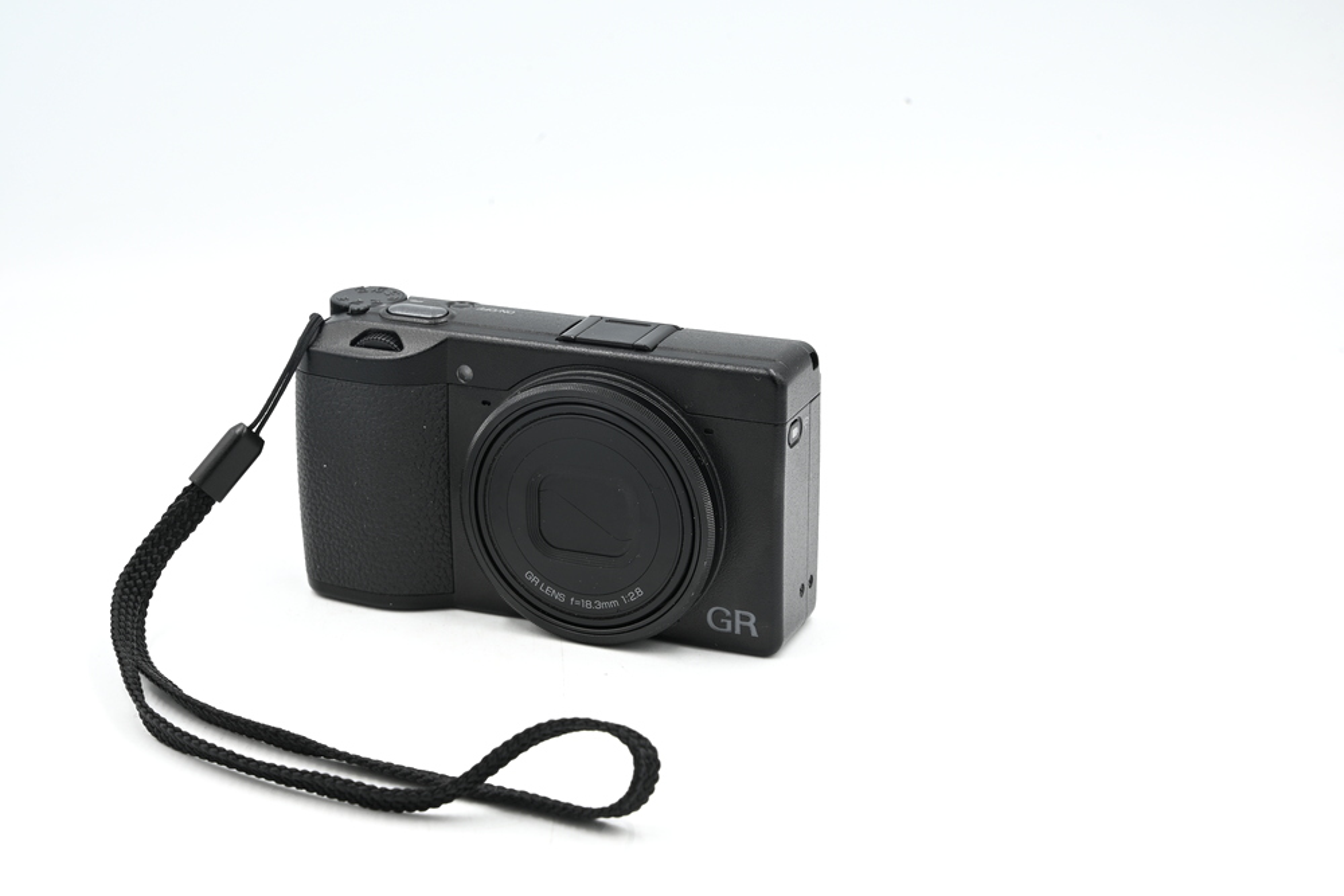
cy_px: 448
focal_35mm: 70
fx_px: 2614
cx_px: 672
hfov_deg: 28.8
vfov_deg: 19.5
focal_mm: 70
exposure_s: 1/13
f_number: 14
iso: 100
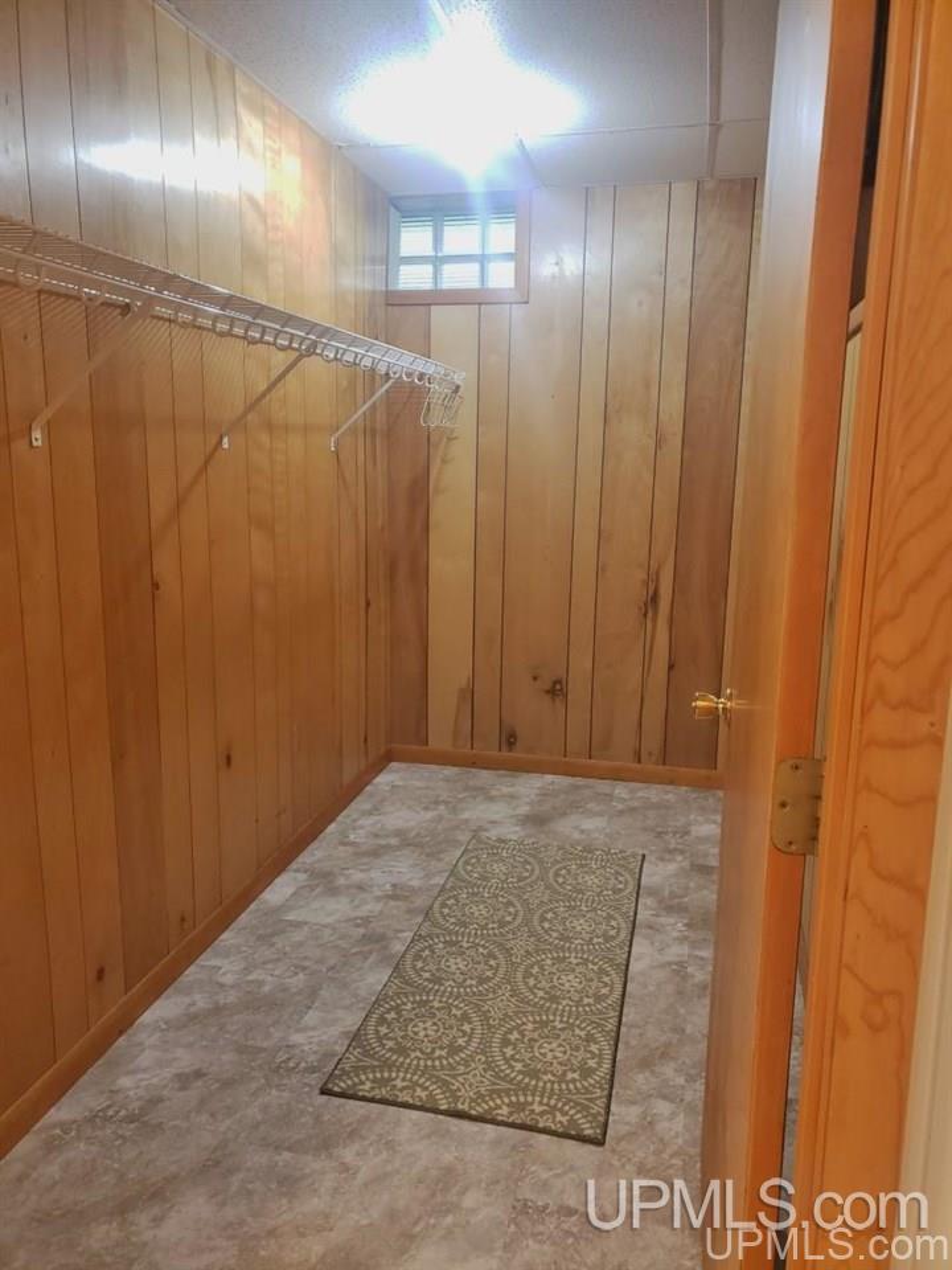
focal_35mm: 26
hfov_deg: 53.1
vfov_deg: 67.3
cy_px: 635
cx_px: 476
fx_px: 953
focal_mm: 4.3
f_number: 1.5
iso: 250
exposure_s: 1/40
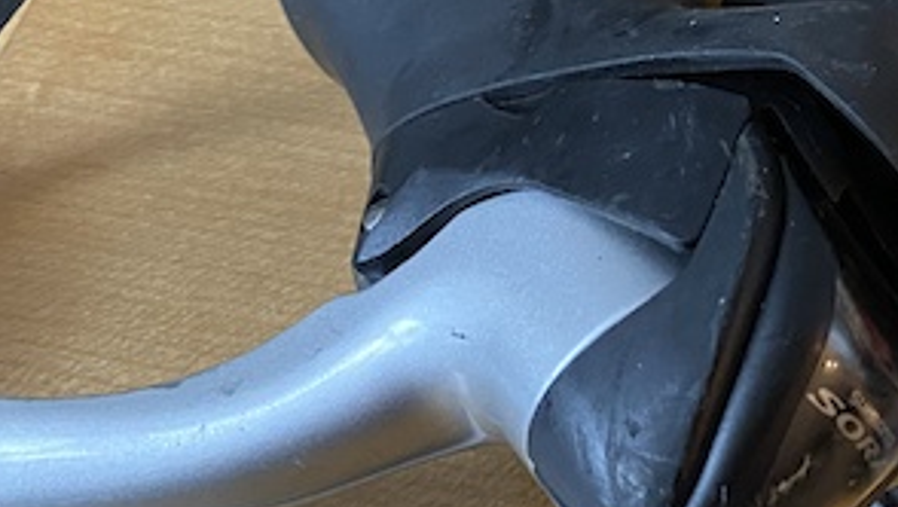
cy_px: 46
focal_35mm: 77
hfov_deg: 25.3
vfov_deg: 15.5
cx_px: 1017
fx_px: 1835
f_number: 1.8
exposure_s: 1/30
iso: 500
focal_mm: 4.25
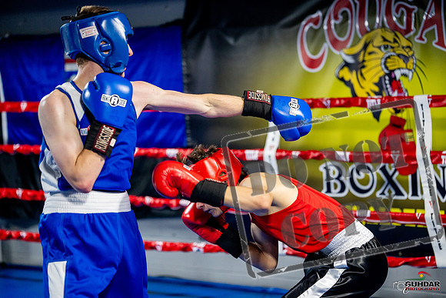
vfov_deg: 16.3
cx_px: 223
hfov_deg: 24.2
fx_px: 1041
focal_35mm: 84
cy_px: 149
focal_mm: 84
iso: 4000
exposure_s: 1/1000
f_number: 2
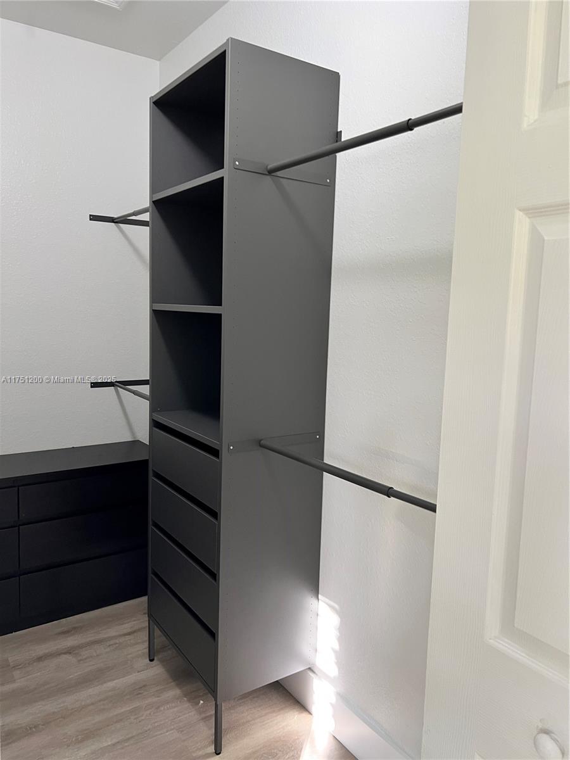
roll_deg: -2.1
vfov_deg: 67.3
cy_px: 380
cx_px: 285
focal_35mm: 26
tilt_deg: -4.3
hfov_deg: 53.1
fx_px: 571
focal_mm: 5.7
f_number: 1.5
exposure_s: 1/60
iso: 100
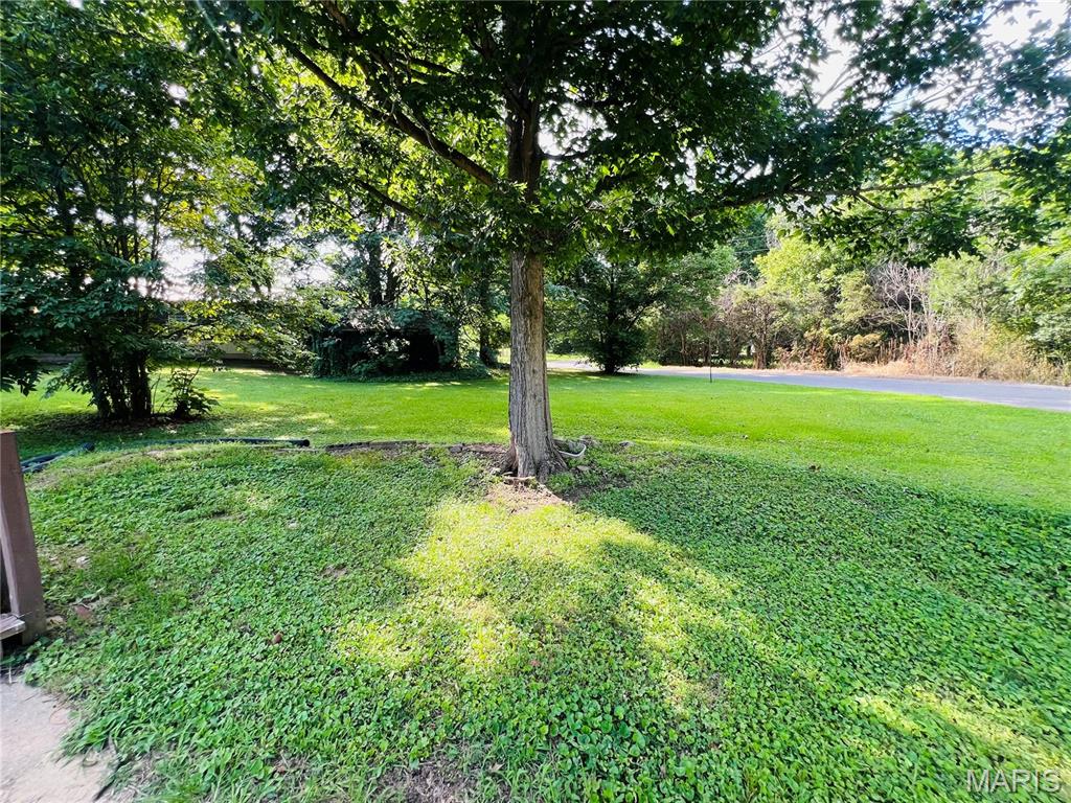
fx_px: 402
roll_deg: +2.0
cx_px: 536
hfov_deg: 106.2
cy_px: 402
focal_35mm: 13
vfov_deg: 89.9
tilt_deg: -6.9
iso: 32
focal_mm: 1.57
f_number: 1.8
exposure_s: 1/99
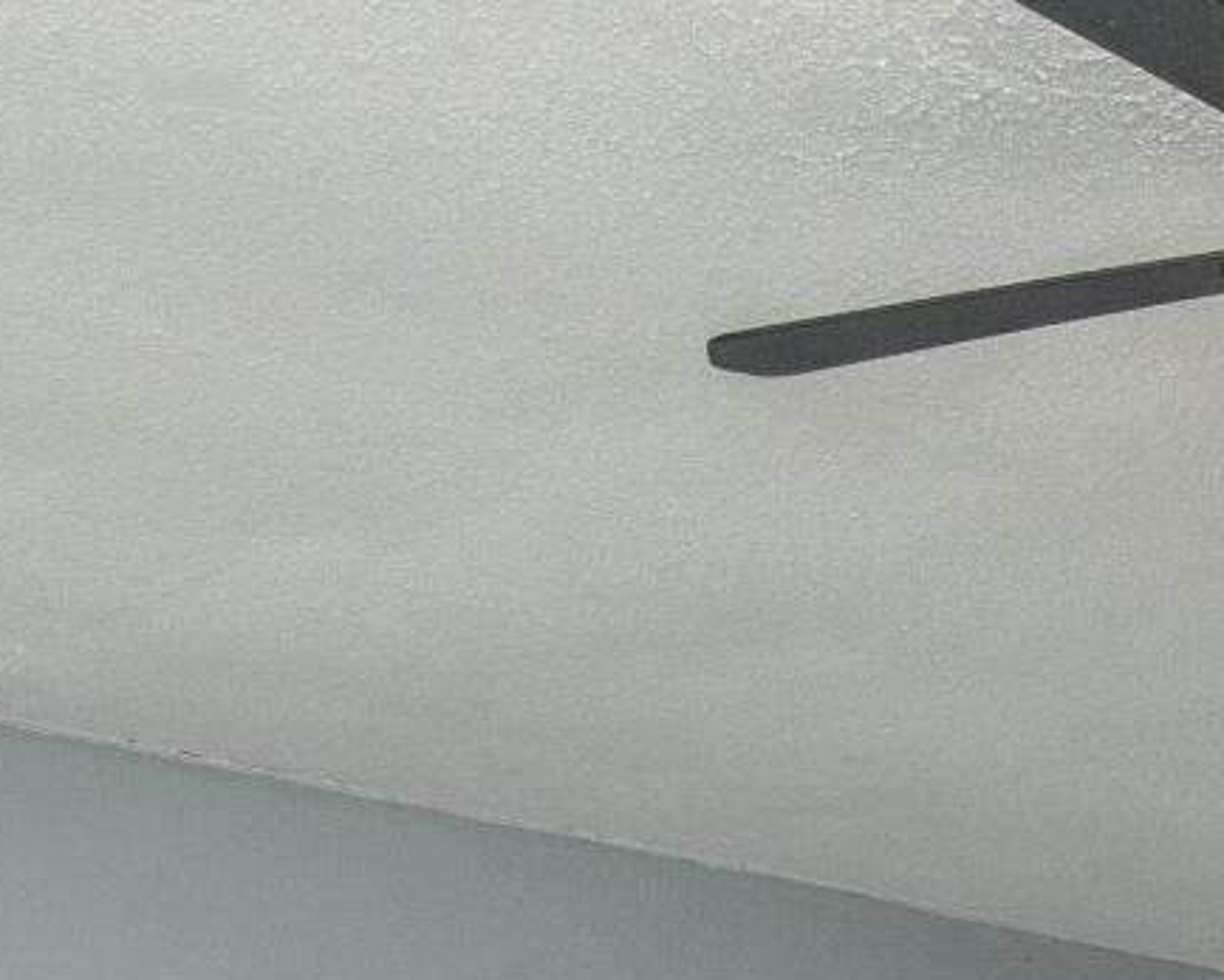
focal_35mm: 104
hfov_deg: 17.5
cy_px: 1895
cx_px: 1484
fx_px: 3770
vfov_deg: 13.1
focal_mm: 16
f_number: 9
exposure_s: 1/250
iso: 400
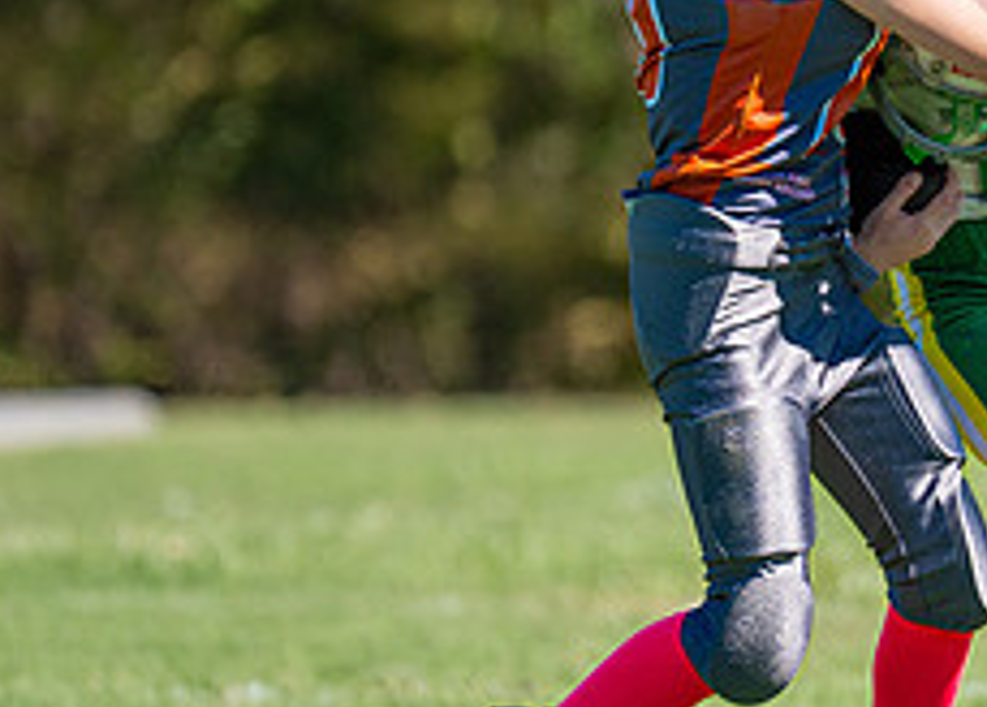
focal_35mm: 647
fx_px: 18153
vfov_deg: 2.2
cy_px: 181
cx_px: 812
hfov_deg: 3.1
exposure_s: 1/3200
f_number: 2.8
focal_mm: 200
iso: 160
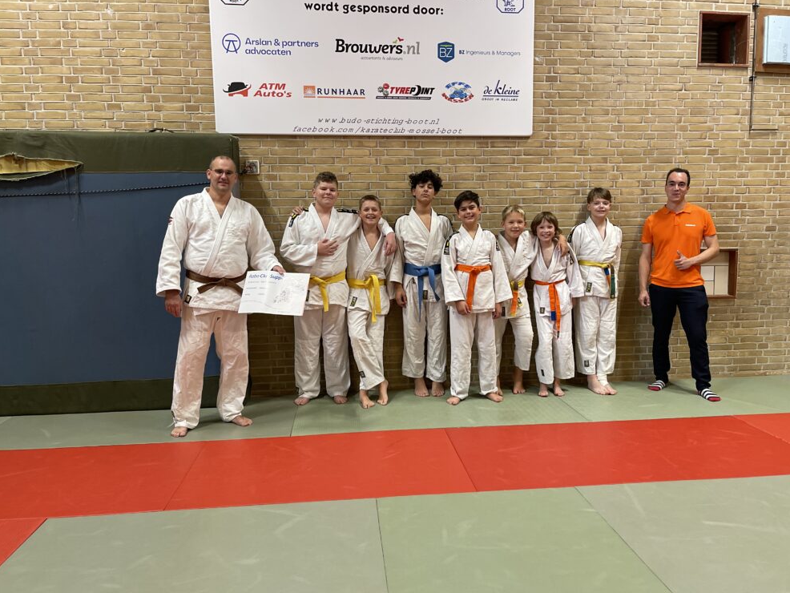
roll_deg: +0.9
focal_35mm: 27
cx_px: 408
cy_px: 305
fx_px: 616
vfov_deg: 51.4
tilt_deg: -7.1
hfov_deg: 65.3
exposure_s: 1/50
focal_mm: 5.1
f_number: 1.6
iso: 320
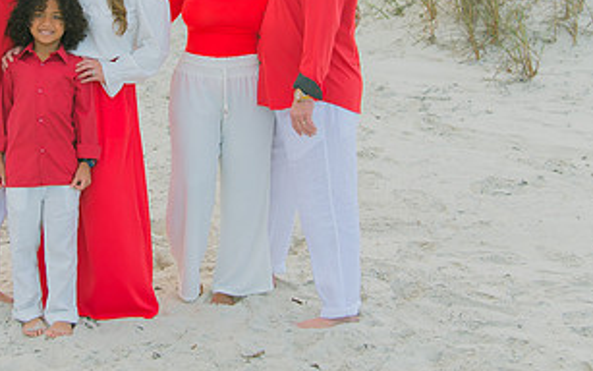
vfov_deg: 17.3
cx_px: 179
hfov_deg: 27.6
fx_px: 1196
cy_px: 30
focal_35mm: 74
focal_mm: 34
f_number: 4
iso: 100
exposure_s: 1/200
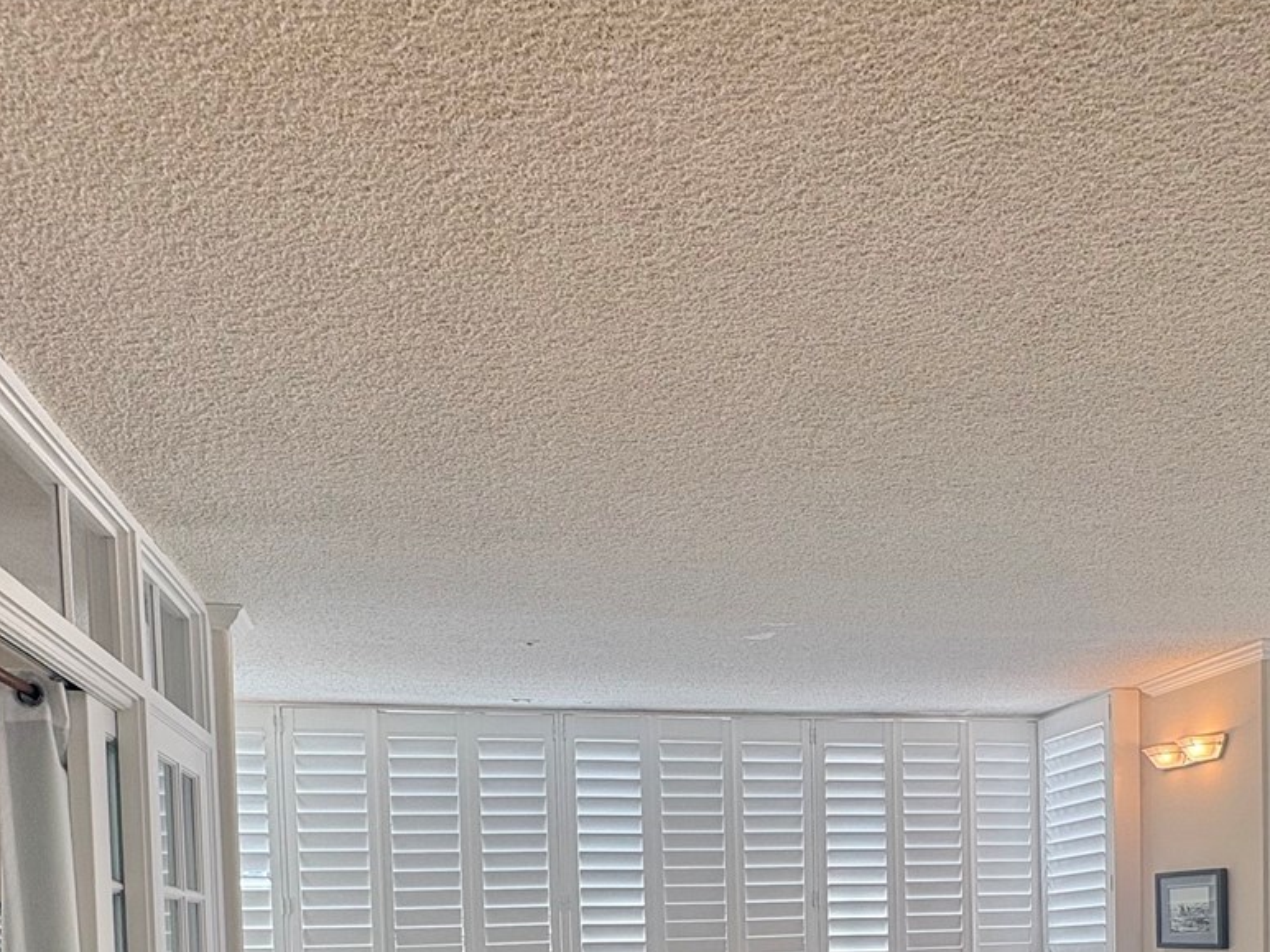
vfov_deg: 41.2
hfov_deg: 61.5
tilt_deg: -2.1
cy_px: 980
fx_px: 1064
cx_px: 696
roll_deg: +1.9
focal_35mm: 29
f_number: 2.2
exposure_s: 1/120
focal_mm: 2.22
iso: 64
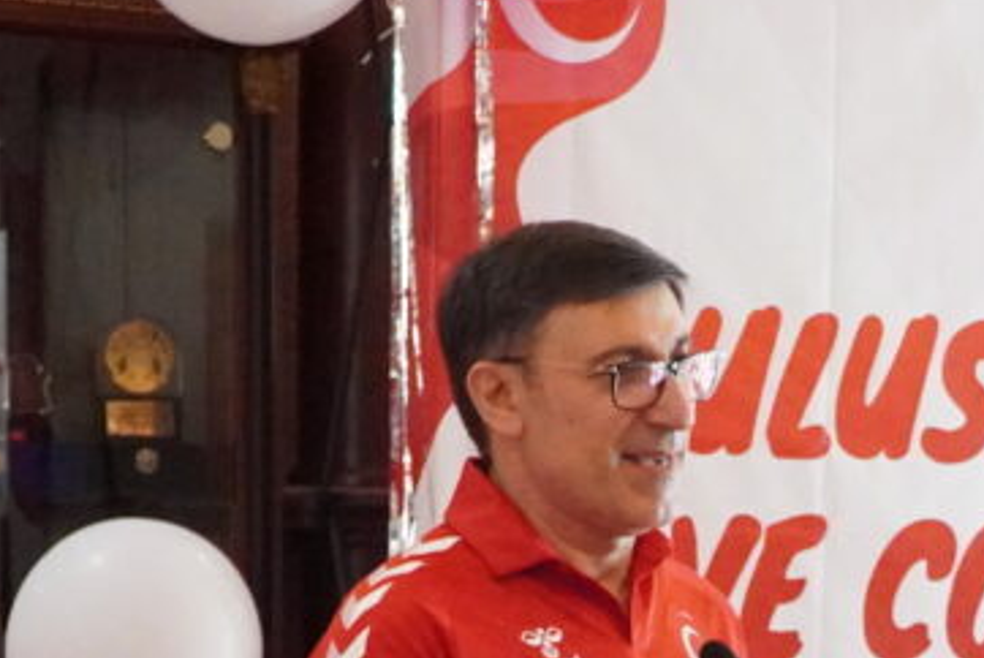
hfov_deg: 14.7
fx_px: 3775
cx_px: 913
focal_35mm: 138
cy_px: 820
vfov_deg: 9.8
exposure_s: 1/200
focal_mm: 26
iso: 8000
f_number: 4
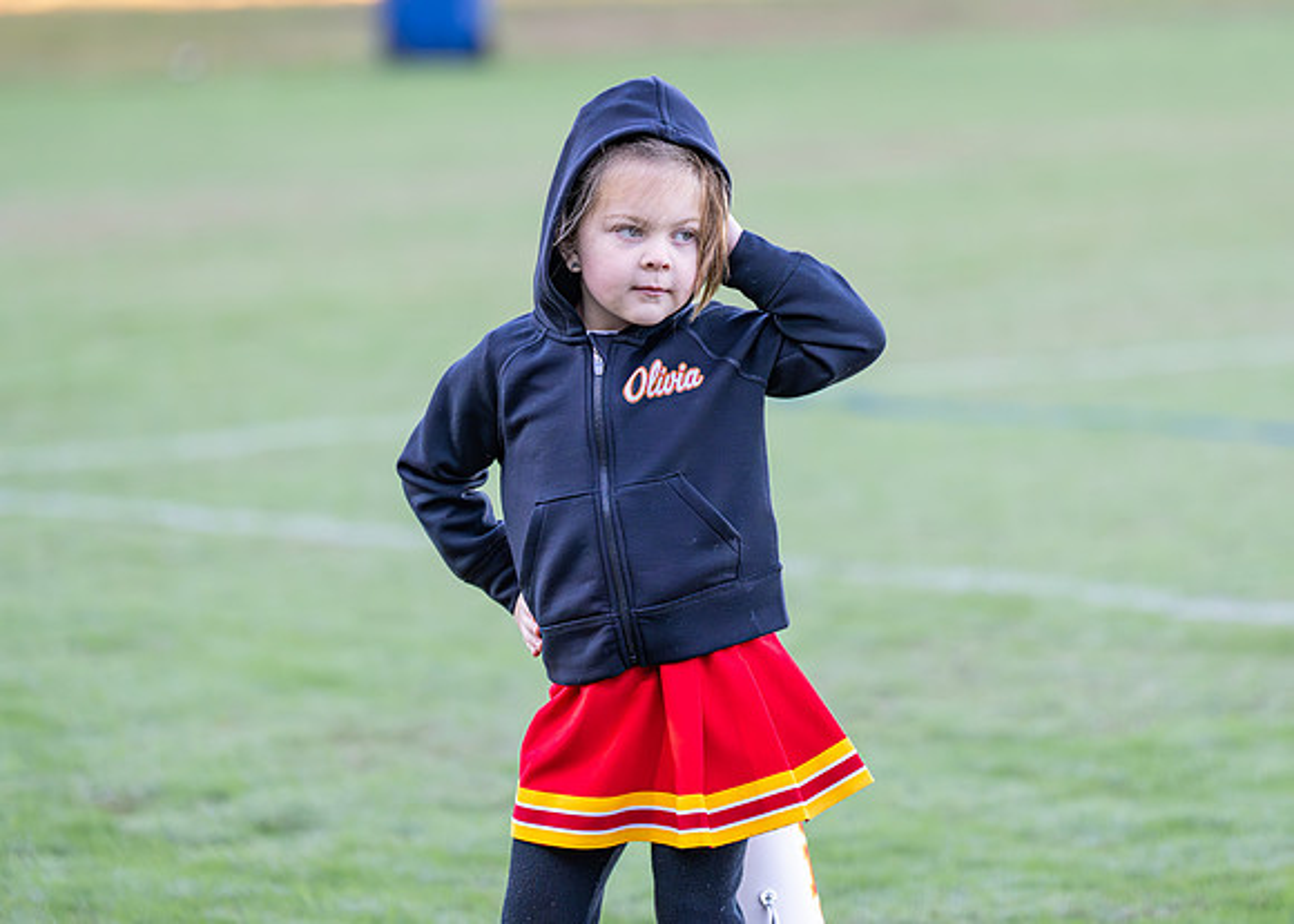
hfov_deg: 10.2
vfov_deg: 7.3
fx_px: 7213
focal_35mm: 196
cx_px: 711
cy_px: 385
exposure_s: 1/1250
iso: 1600
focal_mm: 147
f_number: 2.8
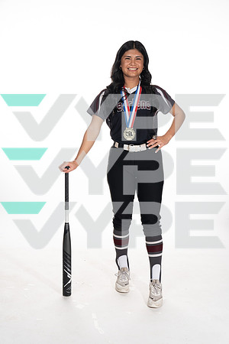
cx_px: 114
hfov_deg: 28.6
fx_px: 448
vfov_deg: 41.9
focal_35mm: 47
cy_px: 172
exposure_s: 1/250
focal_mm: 47
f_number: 6.3
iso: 400
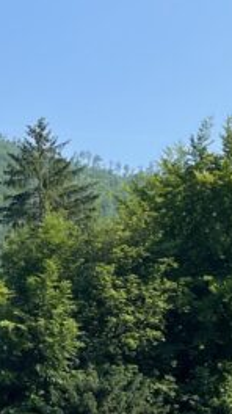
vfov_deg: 19.0
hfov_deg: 9.8
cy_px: 392
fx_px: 1206
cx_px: -304
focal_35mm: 110
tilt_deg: +9.2
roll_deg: -0.2
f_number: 1.6
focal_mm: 4.2
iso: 32
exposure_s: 1/2092
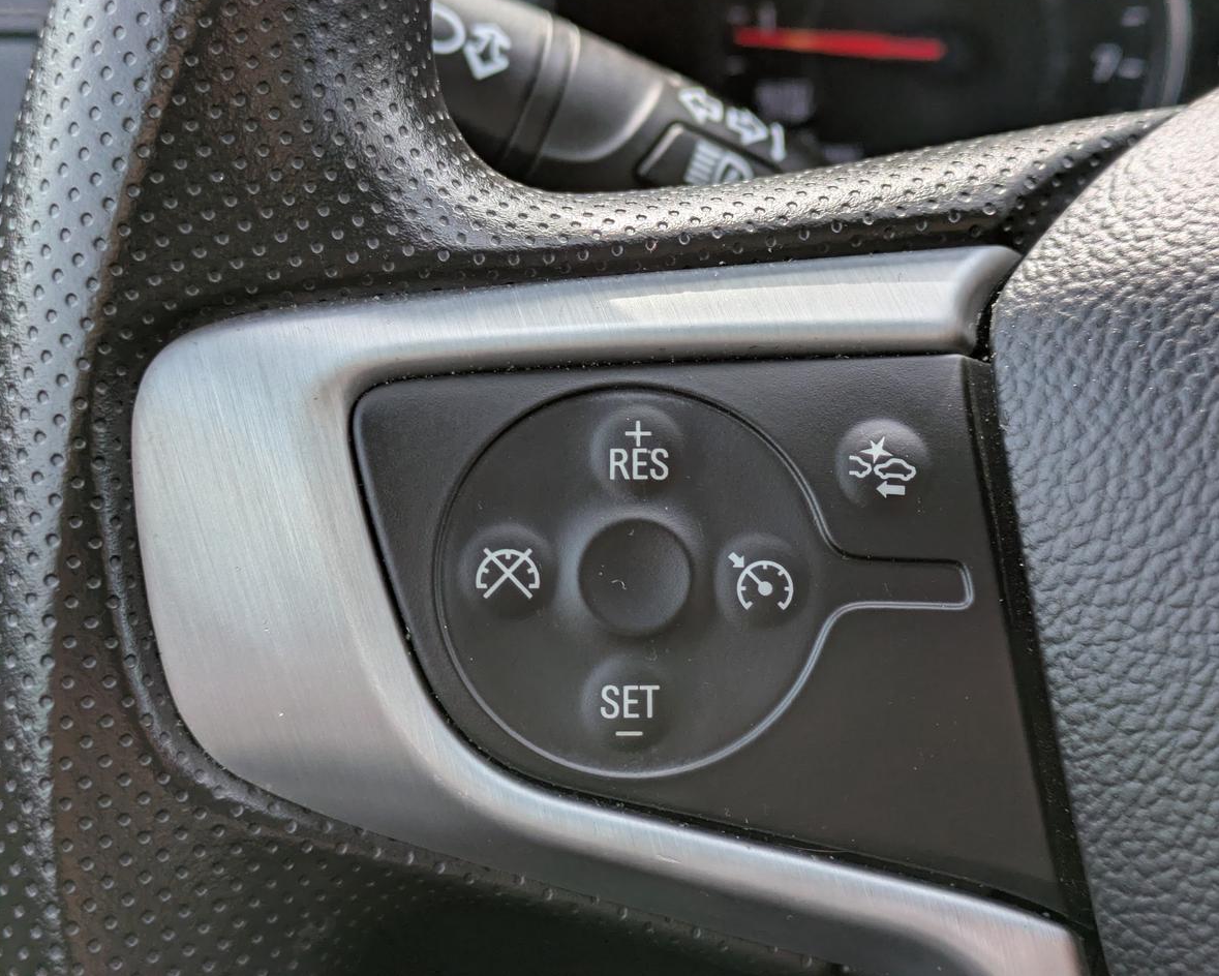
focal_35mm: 54
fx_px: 1949
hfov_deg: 34.7
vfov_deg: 28.1
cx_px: 658
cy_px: 483
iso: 44
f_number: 1.89
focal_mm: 5.43
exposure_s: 1/621
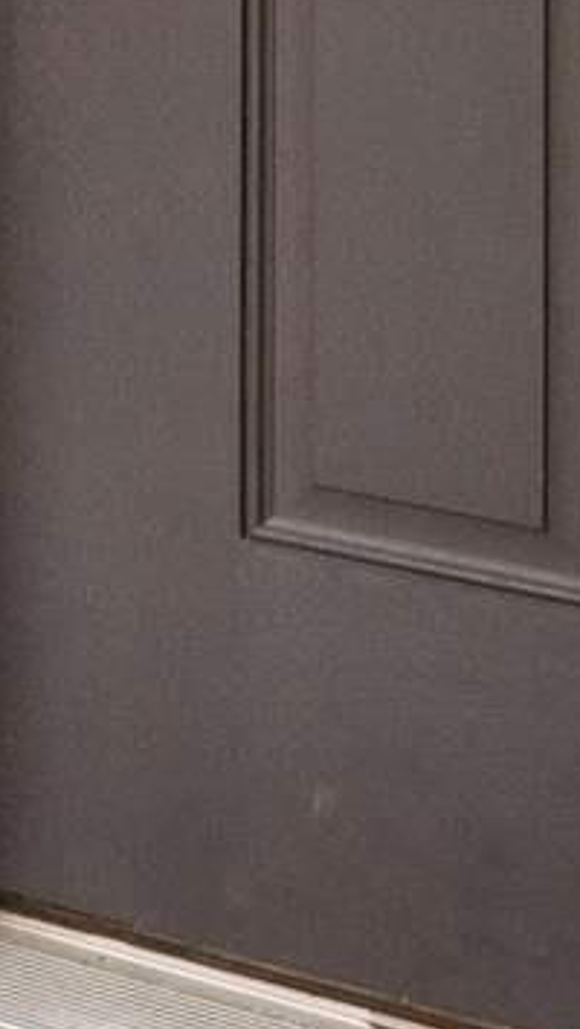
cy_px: -899
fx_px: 3960
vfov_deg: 13.2
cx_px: -841
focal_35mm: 145
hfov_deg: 7.8
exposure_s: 1/250
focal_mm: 16
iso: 400
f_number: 11
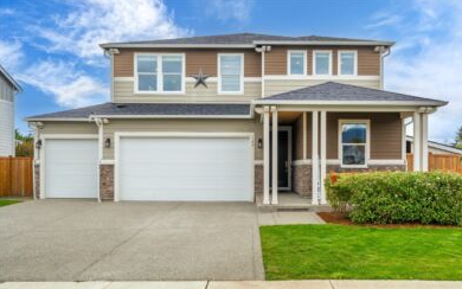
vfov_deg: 53.0
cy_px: 156
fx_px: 290
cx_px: 235
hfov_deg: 77.1
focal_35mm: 23
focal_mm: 22
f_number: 8
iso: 100
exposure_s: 1/80
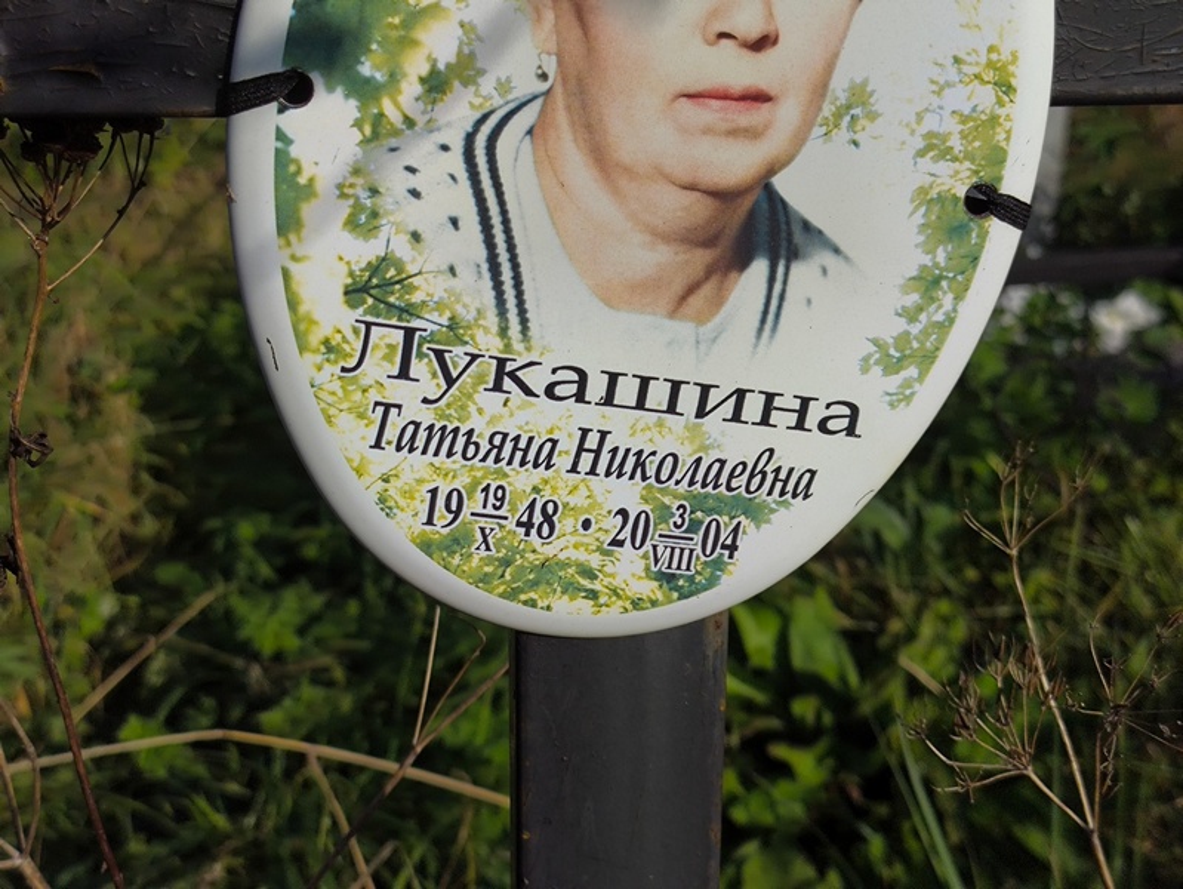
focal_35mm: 50
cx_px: 592
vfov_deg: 29.1
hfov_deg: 38.2
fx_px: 1710
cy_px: 444
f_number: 1.7
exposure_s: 1/4054
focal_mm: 4.71
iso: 50
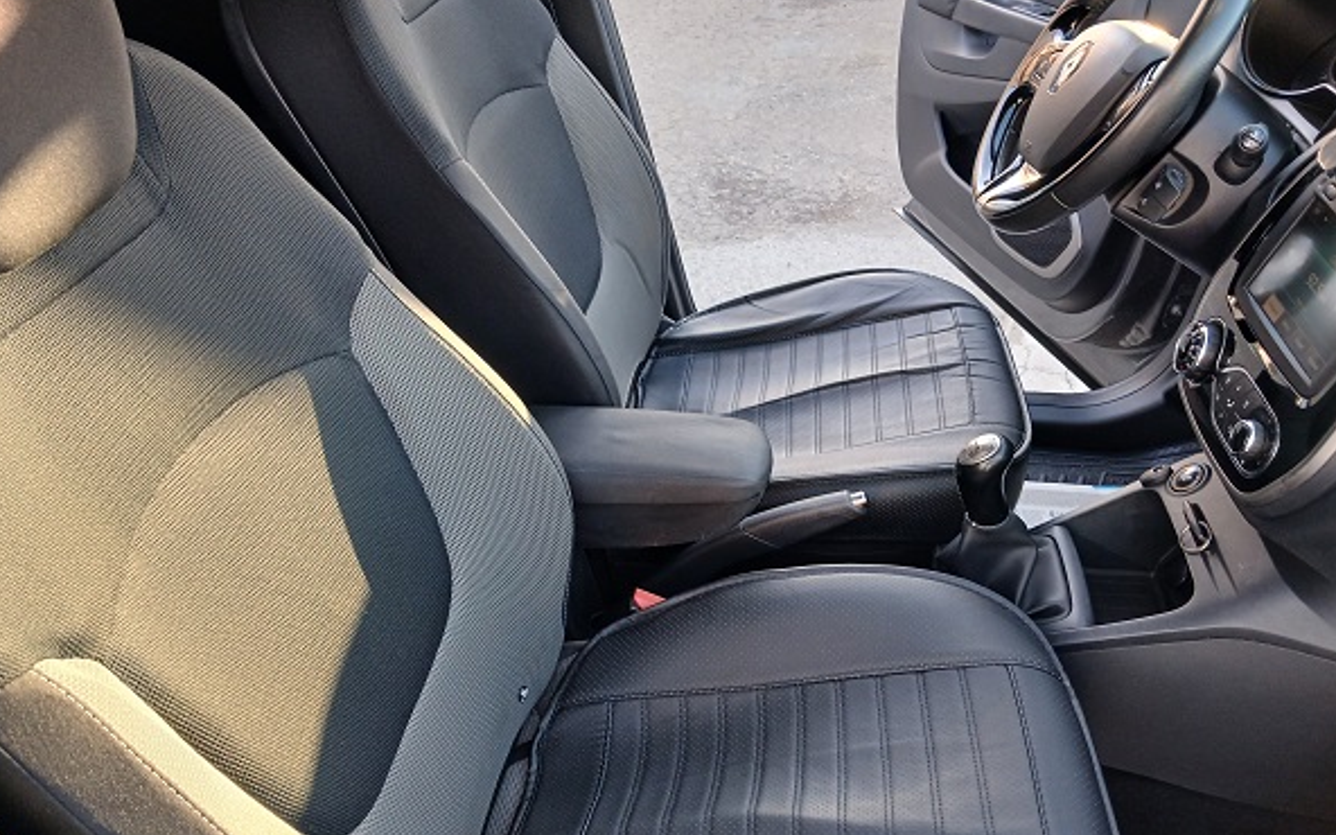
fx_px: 1056
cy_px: 492
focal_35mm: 29
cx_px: 666
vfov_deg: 43.0
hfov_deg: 64.6
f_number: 1.8
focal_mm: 3.98
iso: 100
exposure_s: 1/50
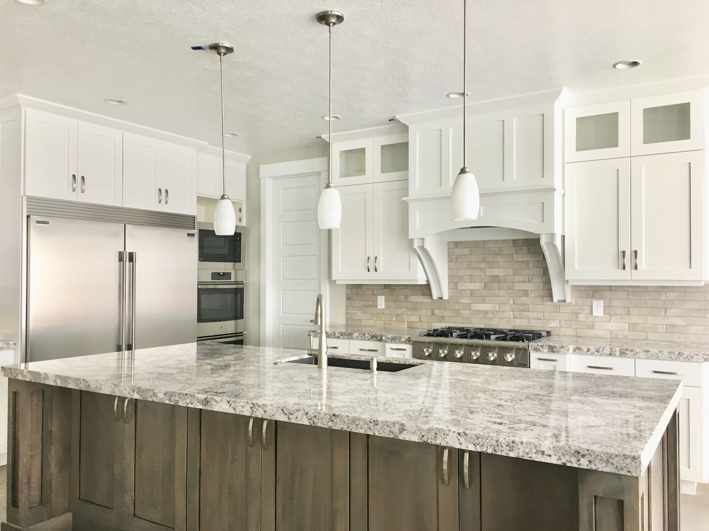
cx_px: 354
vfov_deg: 48.2
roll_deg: +1.1
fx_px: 594
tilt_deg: +1.4
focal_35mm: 29
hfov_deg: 61.7
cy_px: 266
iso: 40
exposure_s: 1/30
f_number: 2.2
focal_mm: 4.15
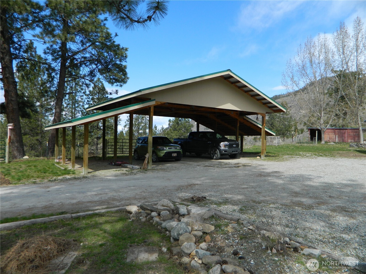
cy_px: 137
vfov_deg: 54.9
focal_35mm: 25
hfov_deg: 69.4
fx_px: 264
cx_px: 183
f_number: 3.1
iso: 80
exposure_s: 1/1000
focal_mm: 4.5
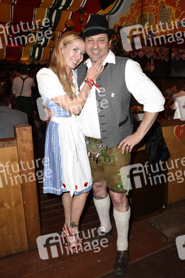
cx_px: 92
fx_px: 232
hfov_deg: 43.5
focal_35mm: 30
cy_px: 139
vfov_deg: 62.0
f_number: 4.5
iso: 800
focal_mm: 20
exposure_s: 1/160
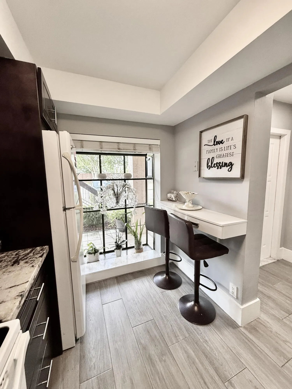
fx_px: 157
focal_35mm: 14
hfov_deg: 85.7
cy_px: 194
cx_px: 146
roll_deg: +0.9
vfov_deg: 102.1
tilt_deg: -6.3
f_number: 2.2
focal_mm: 2.22
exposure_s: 1/120
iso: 200
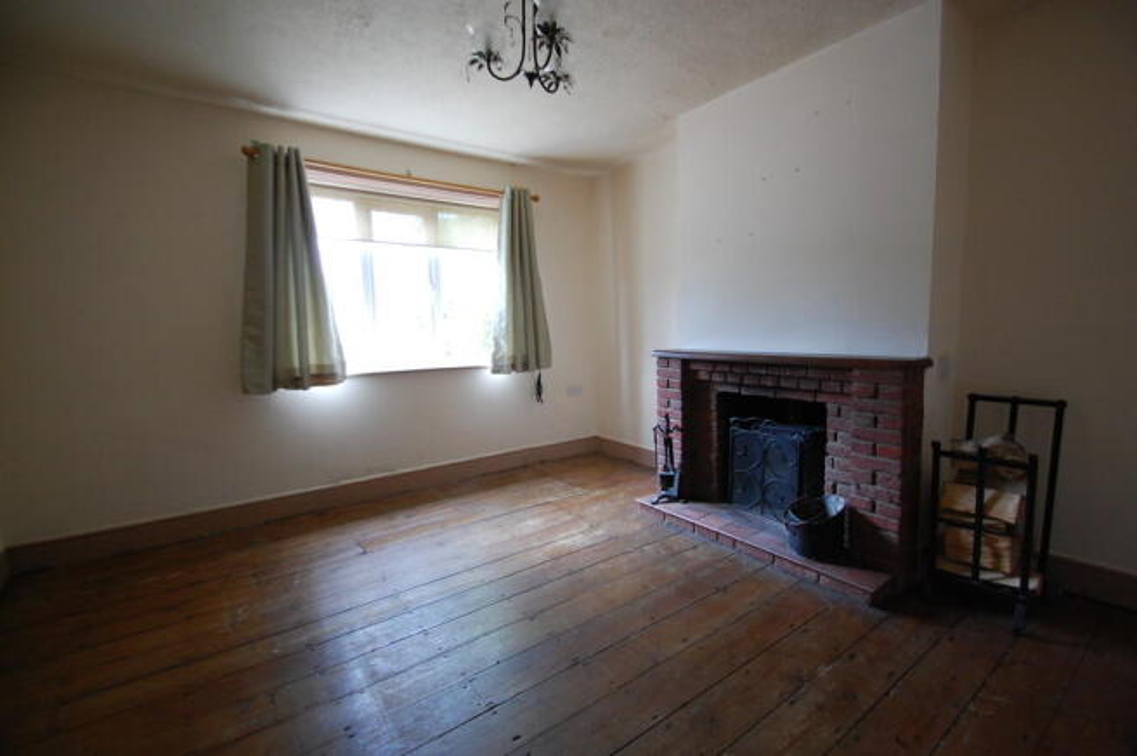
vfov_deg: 77.2
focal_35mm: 15
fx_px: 473
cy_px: 378
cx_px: 568
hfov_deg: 100.4
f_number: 3.5
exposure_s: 1/25
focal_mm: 10
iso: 800
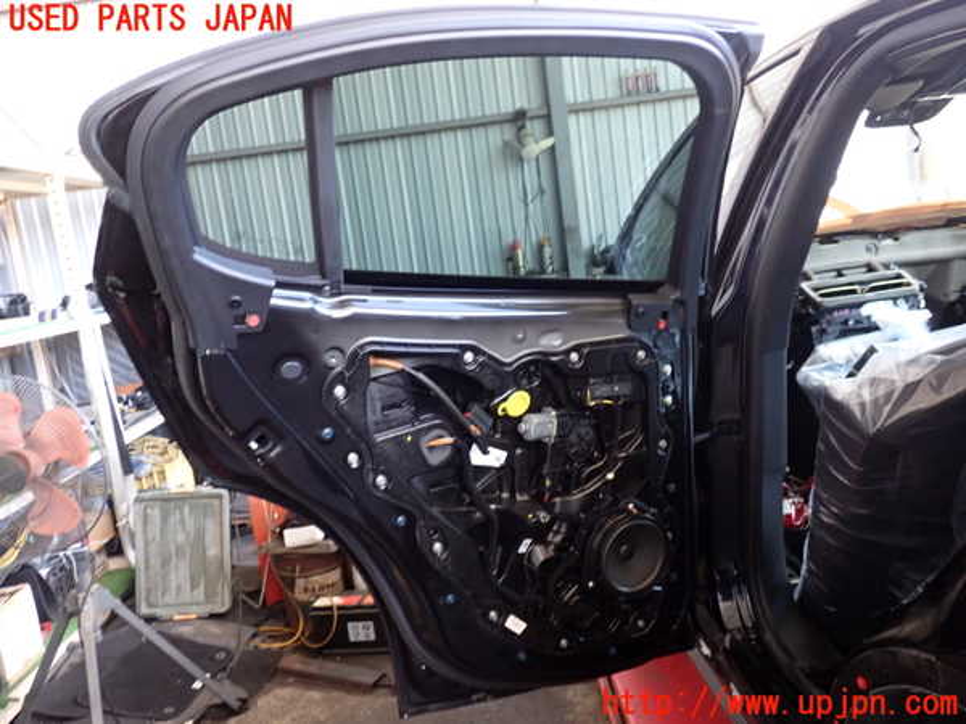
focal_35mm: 30
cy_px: 362
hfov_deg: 60.0
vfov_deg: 46.8
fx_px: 837
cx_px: 483
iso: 200
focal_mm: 5.4
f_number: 2.3
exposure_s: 1/30
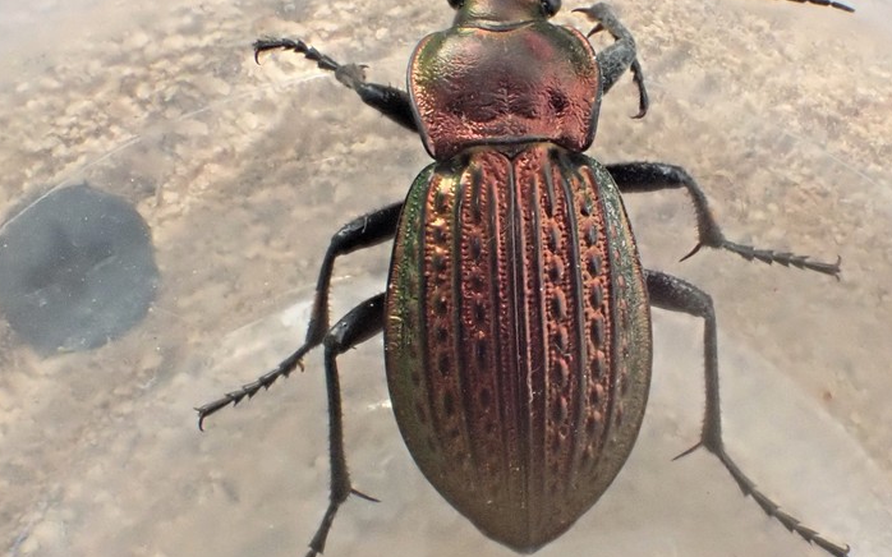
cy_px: 286
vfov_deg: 22.7
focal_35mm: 57
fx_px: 1385
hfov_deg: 35.6
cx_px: 513
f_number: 4
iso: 800
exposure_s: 1/160
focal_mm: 7.84
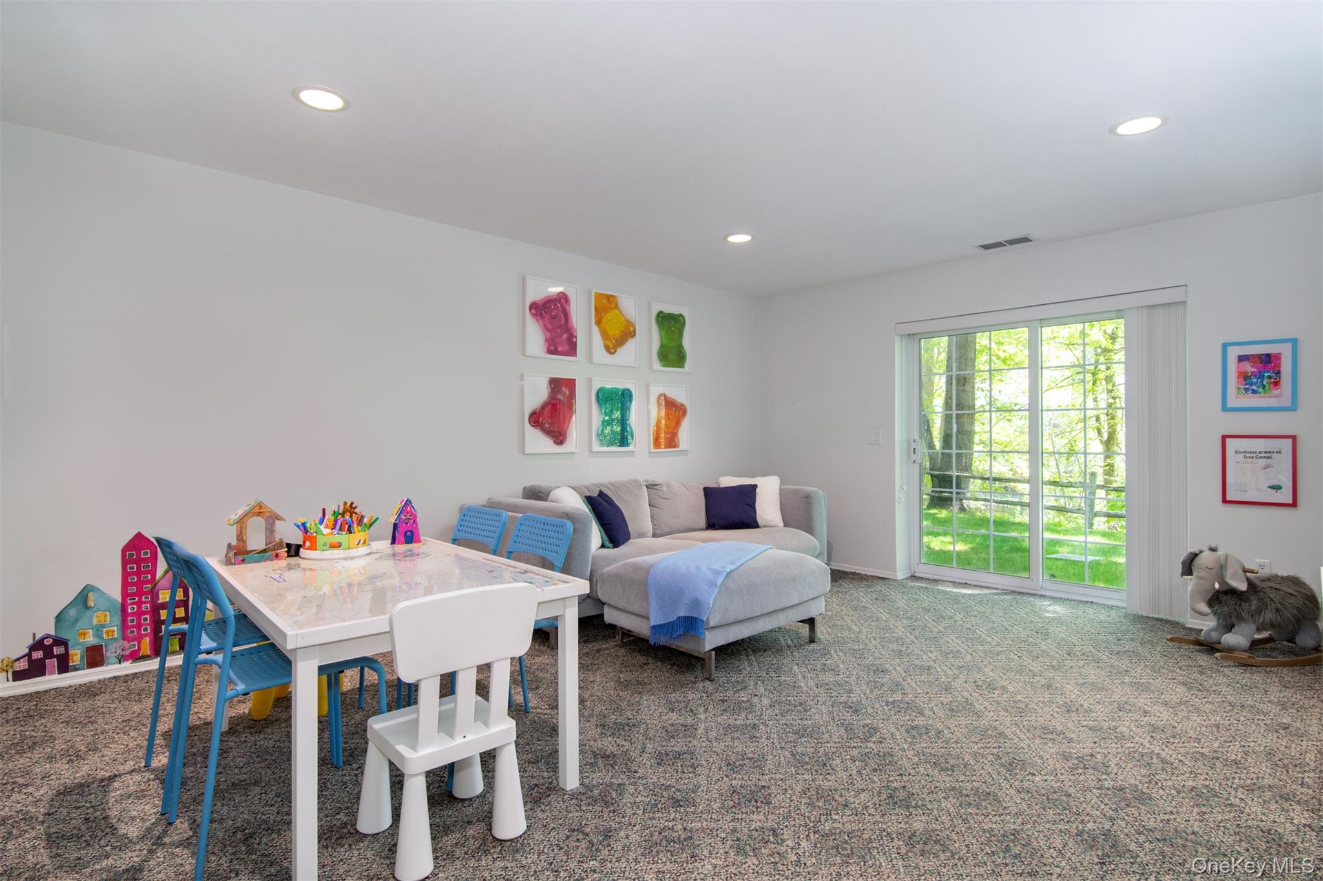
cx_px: 662
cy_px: 440
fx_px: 606
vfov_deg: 72.0
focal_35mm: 16
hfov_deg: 95.0
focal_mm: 11
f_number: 8
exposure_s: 1/50
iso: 640
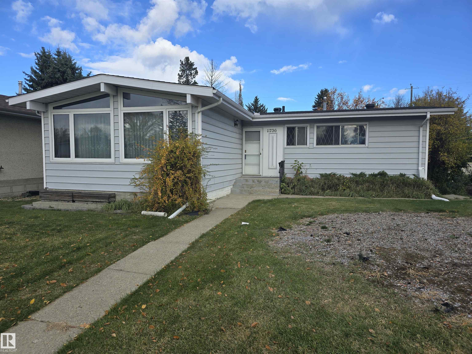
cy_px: 177
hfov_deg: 73.9
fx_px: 314
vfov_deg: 58.9
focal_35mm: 23
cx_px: 236
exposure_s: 1/409
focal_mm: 6.3
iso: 12
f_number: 1.7
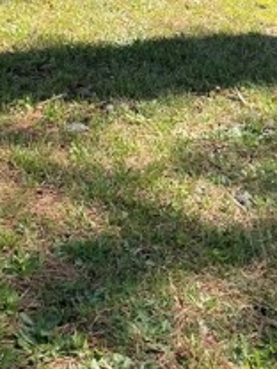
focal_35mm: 96
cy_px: -227
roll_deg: -1.7
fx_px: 1024
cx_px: -176
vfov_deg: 17.7
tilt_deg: -2.3
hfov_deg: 14.1
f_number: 1.6
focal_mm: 4.2
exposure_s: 1/1335
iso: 32
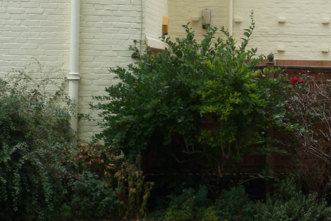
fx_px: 1361
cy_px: 21
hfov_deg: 13.8
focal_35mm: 148
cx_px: 266
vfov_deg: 9.2
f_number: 4.8
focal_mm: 14.8
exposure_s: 1/60
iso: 160
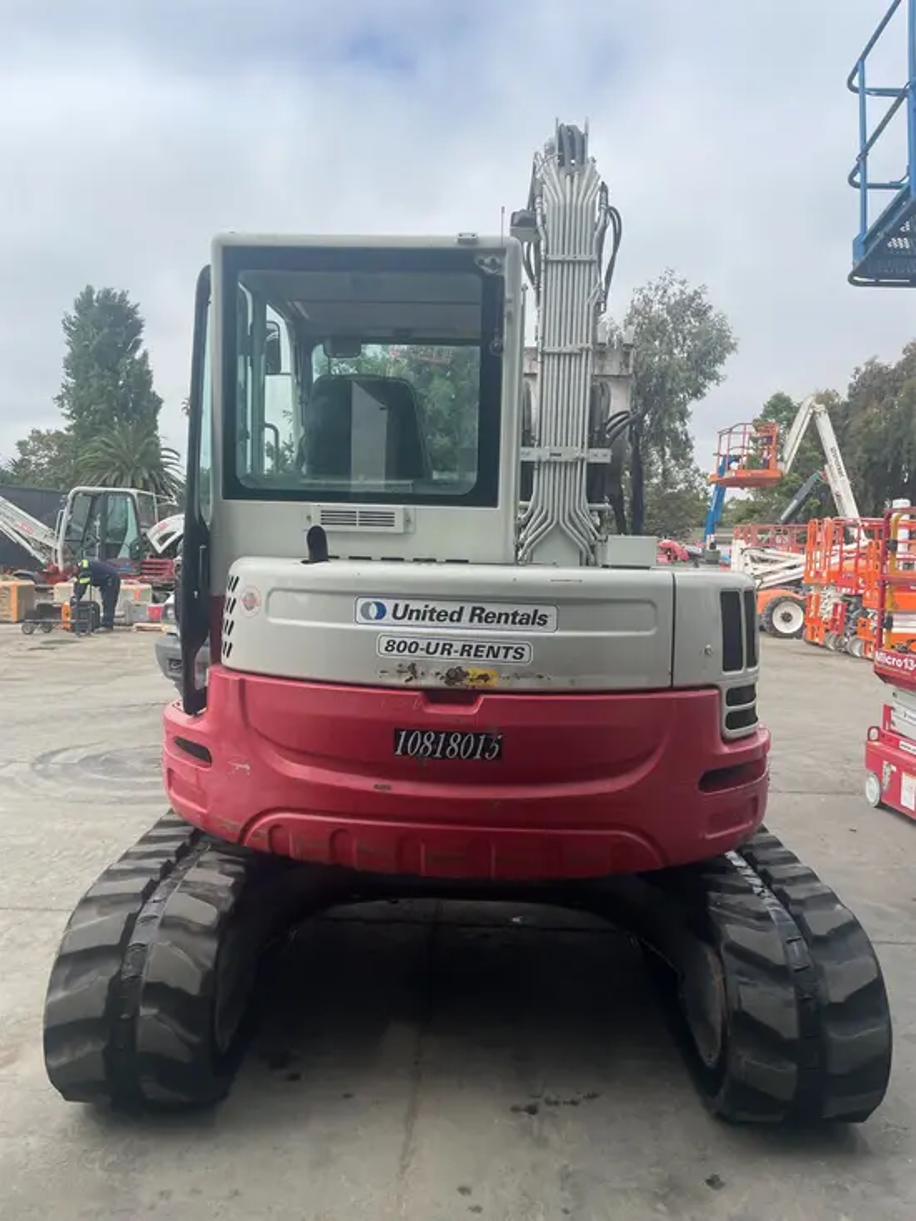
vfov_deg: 67.3
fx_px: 917
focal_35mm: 26
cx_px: 458
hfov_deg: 53.1
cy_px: 610
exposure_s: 1/2817
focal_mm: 4.2
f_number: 1.6
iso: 32
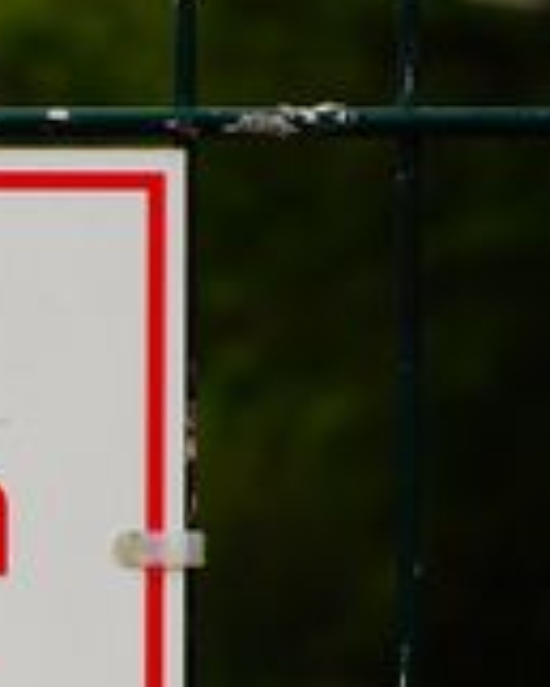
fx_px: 4553
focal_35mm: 224
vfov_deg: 8.6
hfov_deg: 6.7
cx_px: -473
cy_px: 563
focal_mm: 50
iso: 100
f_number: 5.6
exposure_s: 1/160
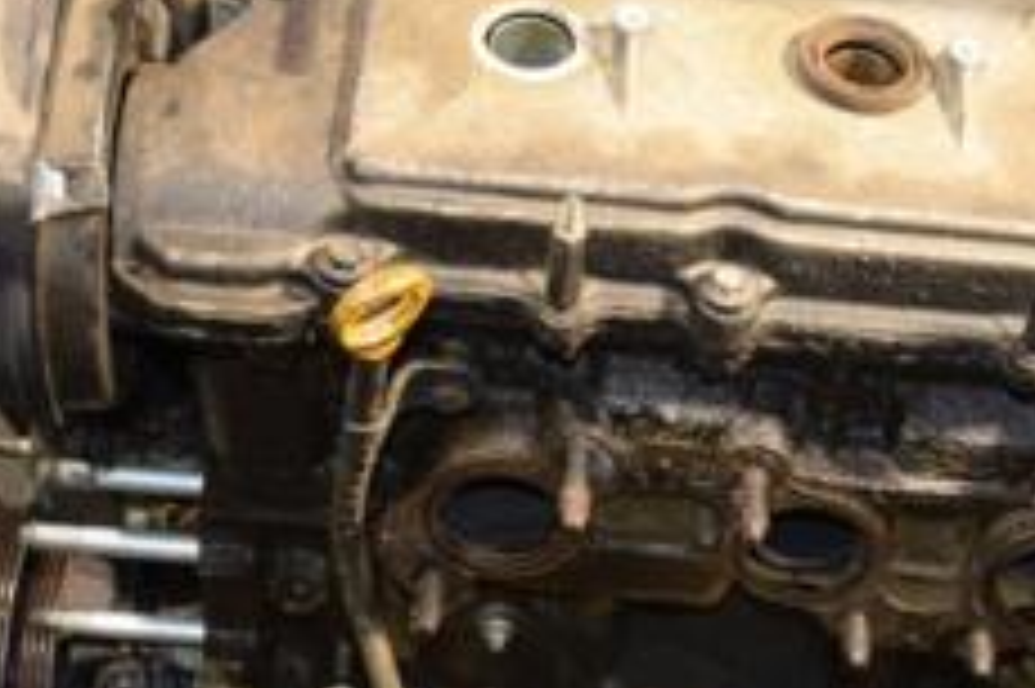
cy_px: 508
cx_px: 666
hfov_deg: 21.6
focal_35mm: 94
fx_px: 2700
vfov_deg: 14.5
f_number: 5
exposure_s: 1/60
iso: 800
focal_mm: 24
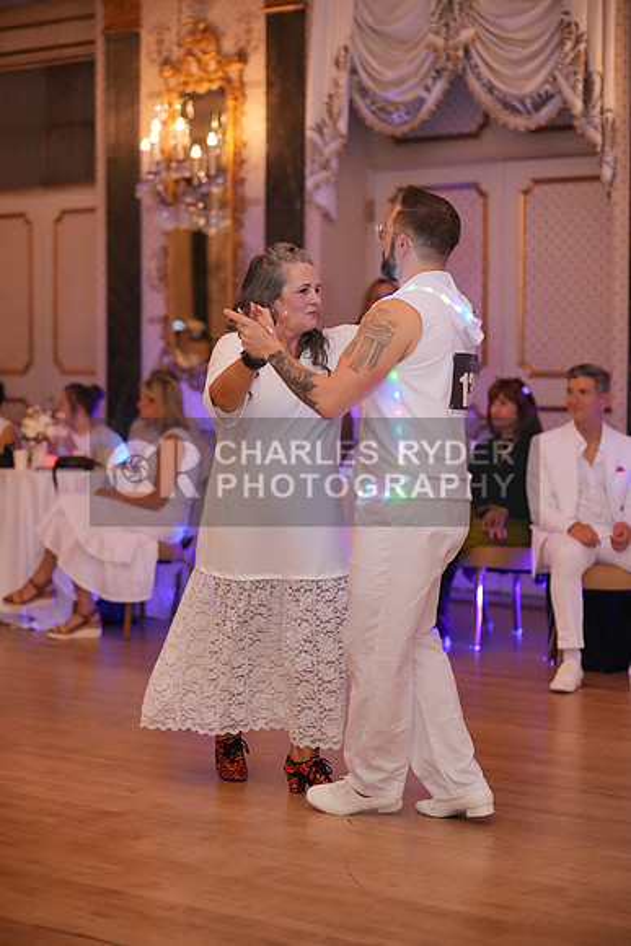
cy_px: 473
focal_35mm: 70
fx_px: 1839
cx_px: 316
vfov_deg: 28.8
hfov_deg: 19.5
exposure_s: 1/250
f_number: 2
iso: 5000
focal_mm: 70
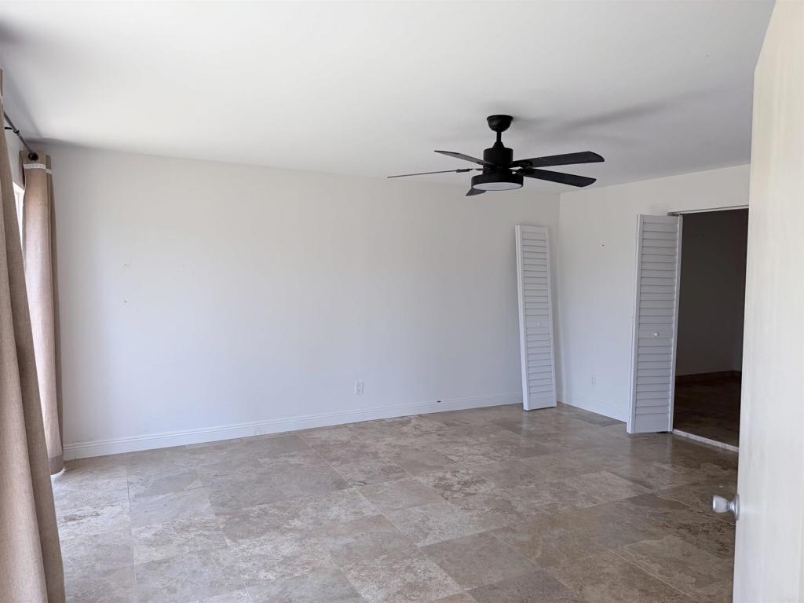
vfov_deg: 56.8
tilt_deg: -2.8
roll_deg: -0.8
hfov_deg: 71.6
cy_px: 302
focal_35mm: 24
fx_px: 557
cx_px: 402
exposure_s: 1/470
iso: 80
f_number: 1.78
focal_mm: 6.76
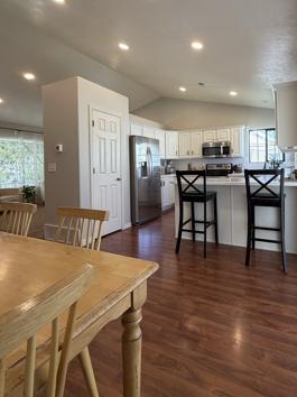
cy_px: 170
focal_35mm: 19
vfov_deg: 84.2
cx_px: 185
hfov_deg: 67.6
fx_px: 218
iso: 200
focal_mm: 2.22
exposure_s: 1/120
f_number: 2.2
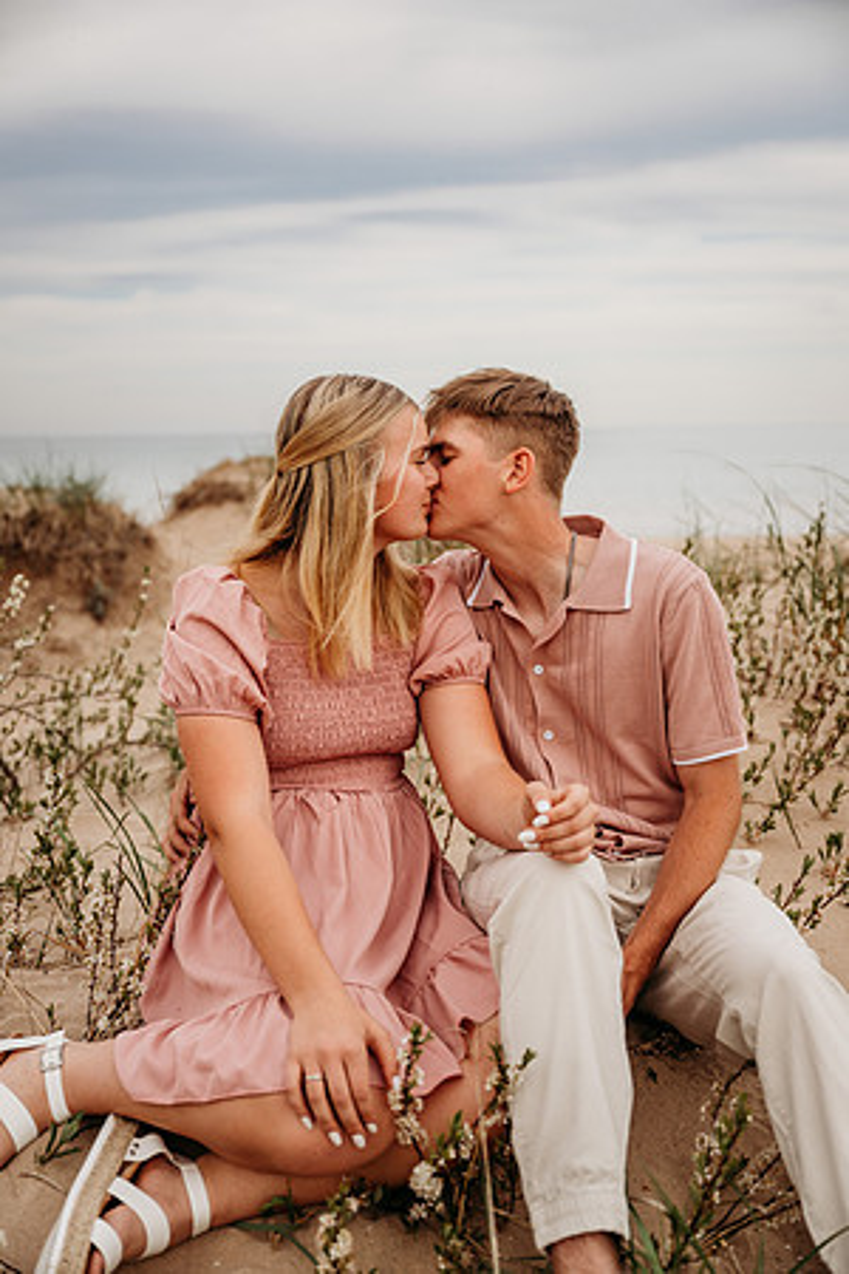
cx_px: 424
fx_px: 1450
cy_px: 637
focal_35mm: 41
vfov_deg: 47.4
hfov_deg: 32.6
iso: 200
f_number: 2.8
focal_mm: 41
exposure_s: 1/1600
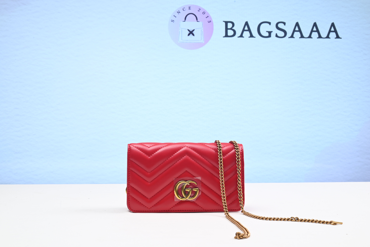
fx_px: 422
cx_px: 185
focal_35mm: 41
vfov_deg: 32.7
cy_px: 124
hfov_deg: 47.4
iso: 100
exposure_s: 1/2
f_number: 16
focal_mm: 41
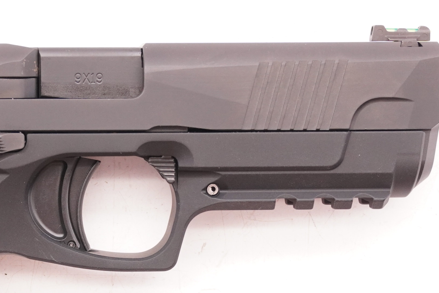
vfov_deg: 10.6
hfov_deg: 15.7
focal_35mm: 129
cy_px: 274
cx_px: 92
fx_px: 1578
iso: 1000
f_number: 5.6
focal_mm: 33
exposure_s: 1/125
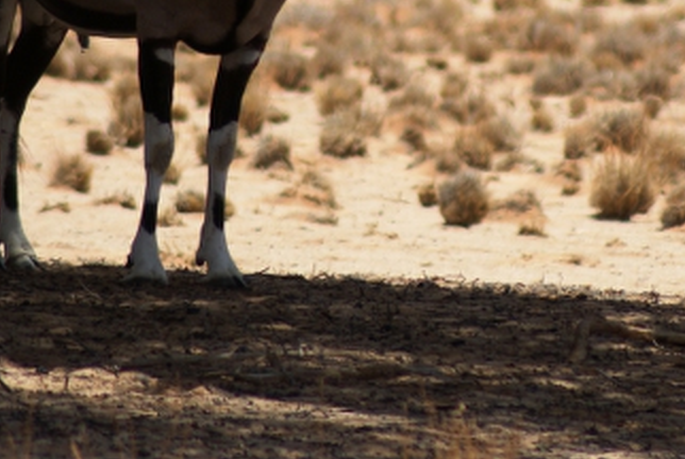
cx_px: 489
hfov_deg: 1.8
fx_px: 21293
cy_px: 6
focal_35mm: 1117
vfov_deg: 1.2
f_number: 5.6
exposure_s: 1/640
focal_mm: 300
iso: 100
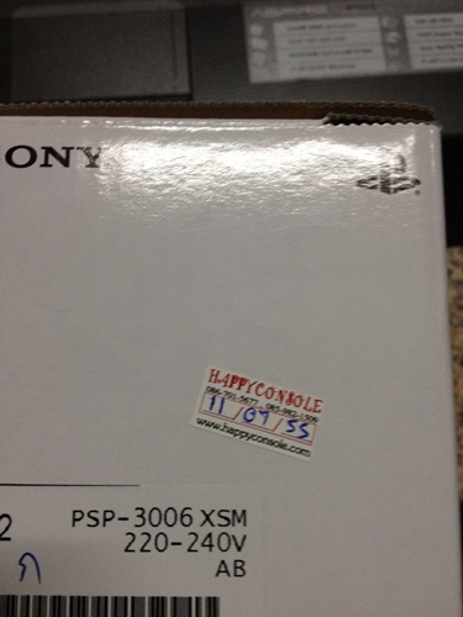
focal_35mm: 35
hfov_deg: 40.7
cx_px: 232
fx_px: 624
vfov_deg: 52.6
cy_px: 308
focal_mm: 4.28
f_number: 2.4
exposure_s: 1/20
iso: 125
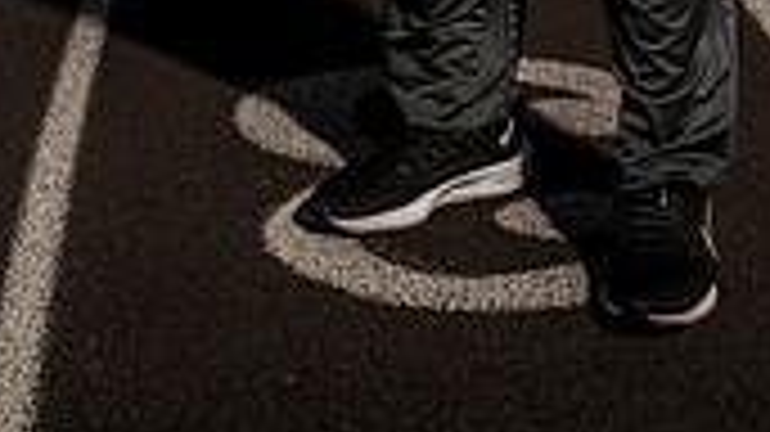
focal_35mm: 116
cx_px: 459
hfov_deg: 18.5
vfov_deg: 9.5
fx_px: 2367
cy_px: -531
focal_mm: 42
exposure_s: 1/200
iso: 400
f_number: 5.6
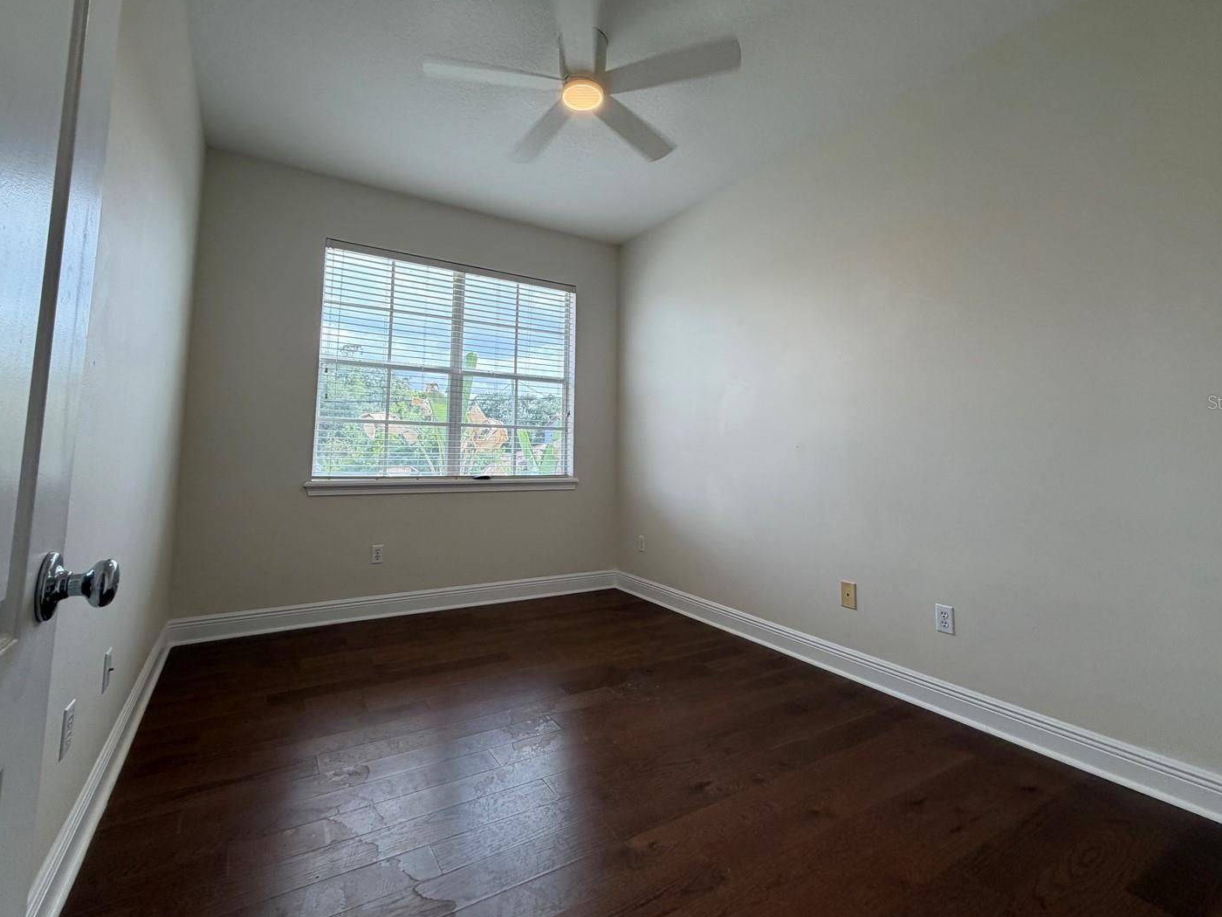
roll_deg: -1.3
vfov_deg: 77.8
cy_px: 402
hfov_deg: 94.5
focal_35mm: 16
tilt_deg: +4.7
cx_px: 592
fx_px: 565
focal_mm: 2.22
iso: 64
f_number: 2.2
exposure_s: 1/132
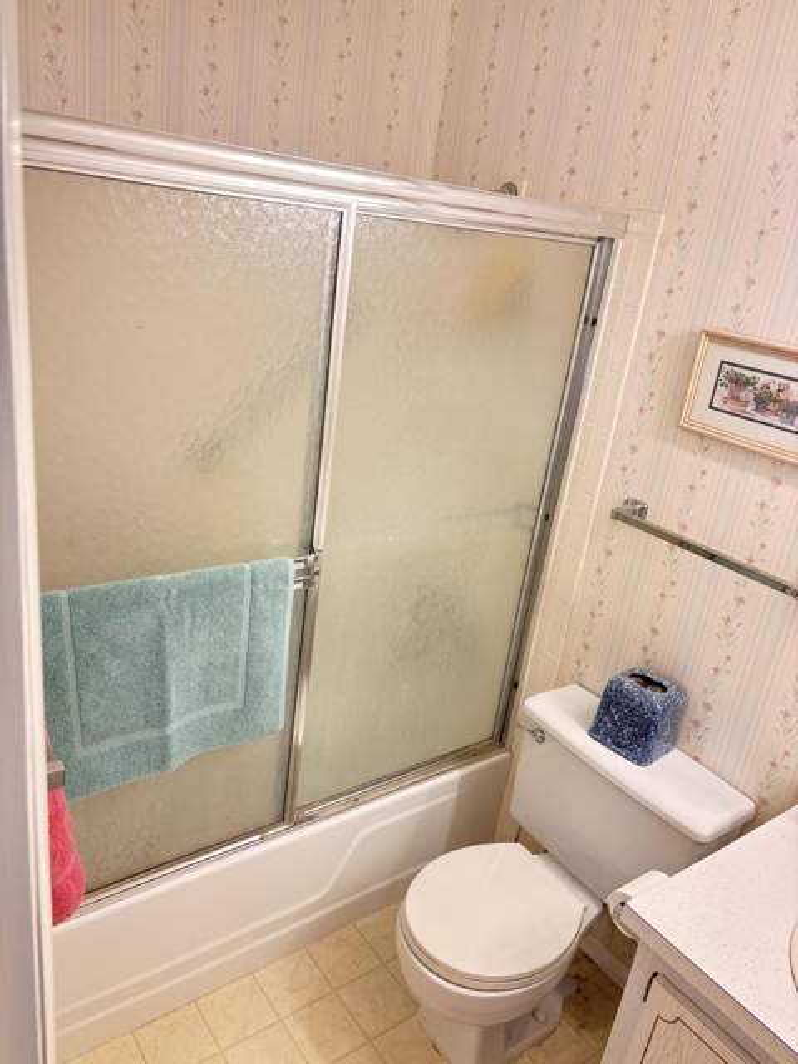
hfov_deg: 53.1
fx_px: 799
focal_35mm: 26
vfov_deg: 67.3
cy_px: 532
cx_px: 399
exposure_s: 1/60
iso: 100
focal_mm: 5.96
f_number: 1.6
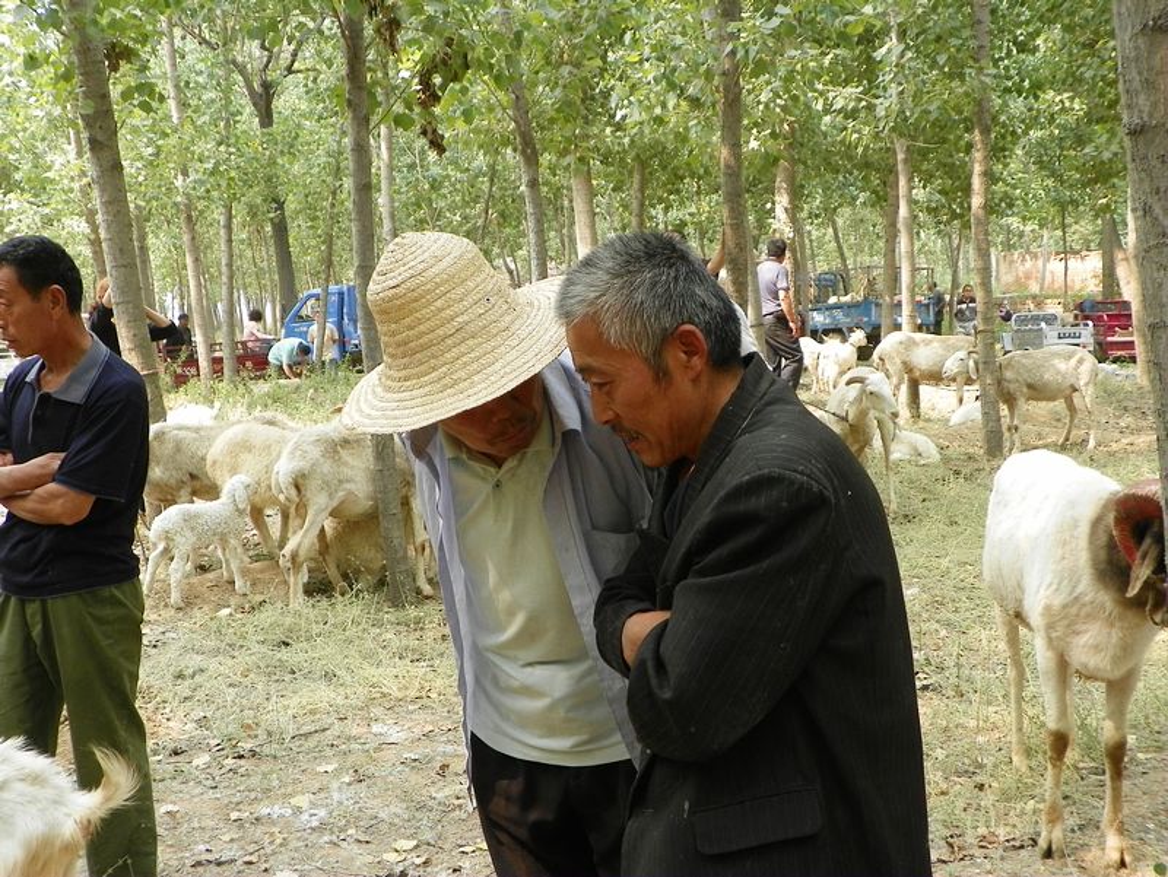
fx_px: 1384
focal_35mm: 41
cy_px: 438
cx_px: 584
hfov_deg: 45.7
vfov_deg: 35.2
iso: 100
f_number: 3.2
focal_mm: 7.3
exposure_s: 1/60
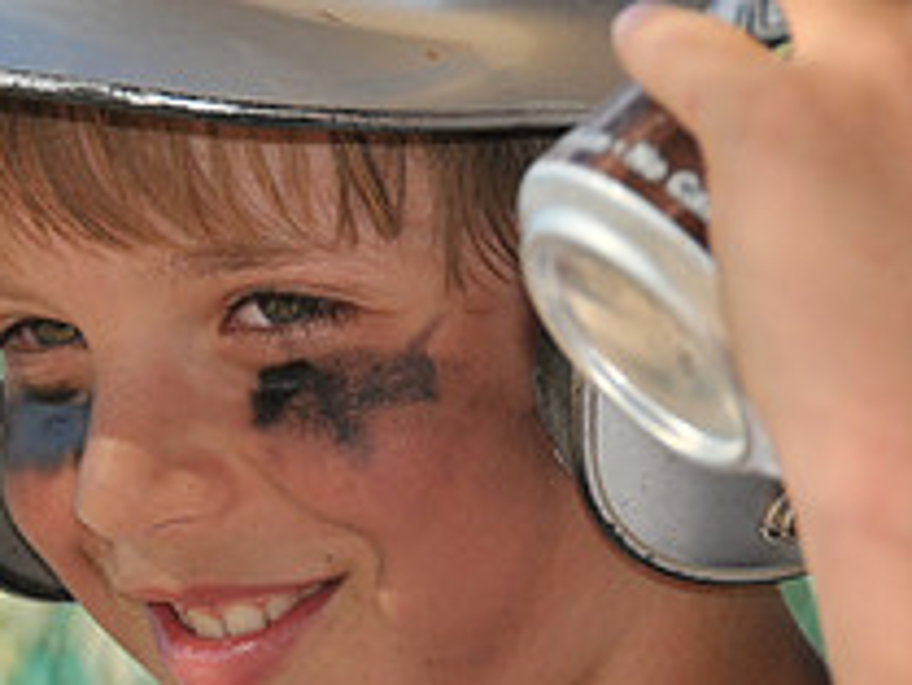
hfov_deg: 4.4
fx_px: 11784
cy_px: 491
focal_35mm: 447
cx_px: 301
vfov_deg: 3.3
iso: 200
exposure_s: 1/320
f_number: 8
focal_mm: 112
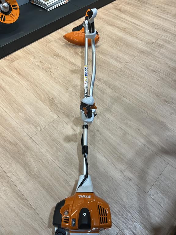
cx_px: 88
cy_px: 118
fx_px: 176
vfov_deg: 67.3
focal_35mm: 26
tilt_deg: -56.1
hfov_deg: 53.1
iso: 100
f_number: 1.6
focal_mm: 5.1
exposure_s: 1/100
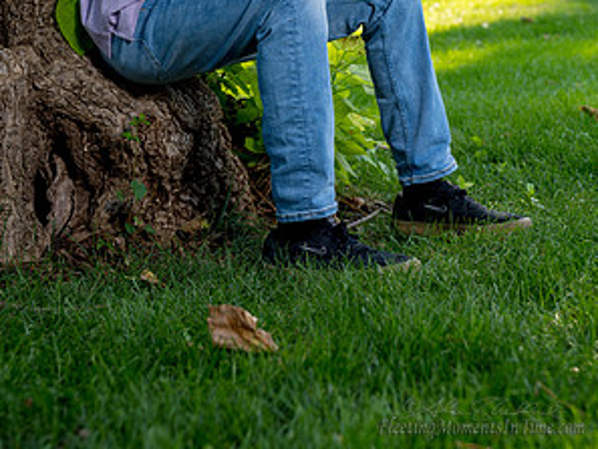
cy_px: 0
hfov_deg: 19.3
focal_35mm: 102
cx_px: 298
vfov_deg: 14.3
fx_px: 1763
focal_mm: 70
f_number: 5
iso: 250
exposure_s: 1/160
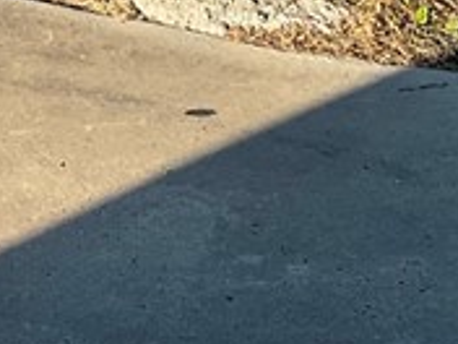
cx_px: -187
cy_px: -620
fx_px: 2236
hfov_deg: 11.3
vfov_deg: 7.8
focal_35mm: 169
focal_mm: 3
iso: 16
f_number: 1.8
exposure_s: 1/855
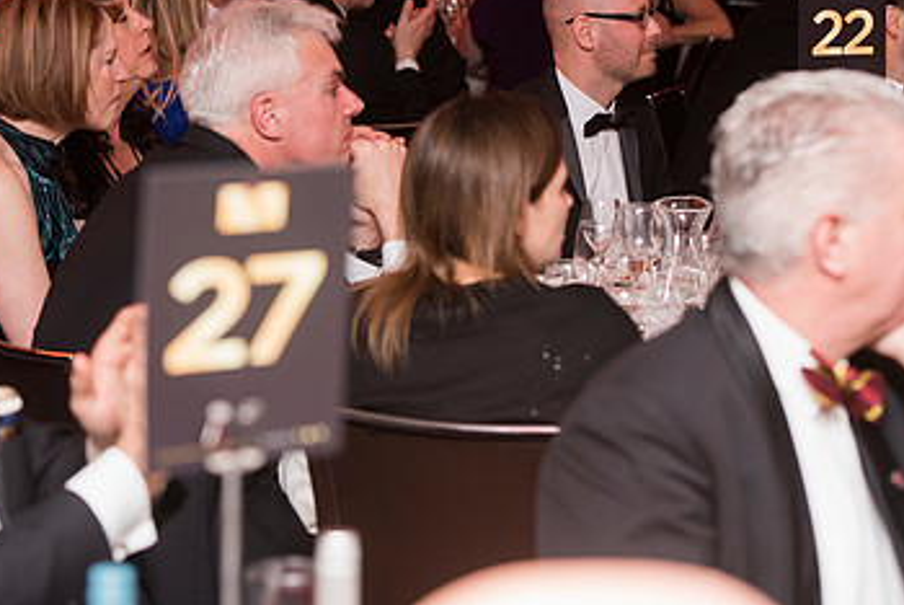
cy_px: 136
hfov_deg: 13.8
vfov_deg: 9.2
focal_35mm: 149
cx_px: 504
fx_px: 3745
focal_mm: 90
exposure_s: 1/100
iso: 1600
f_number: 4
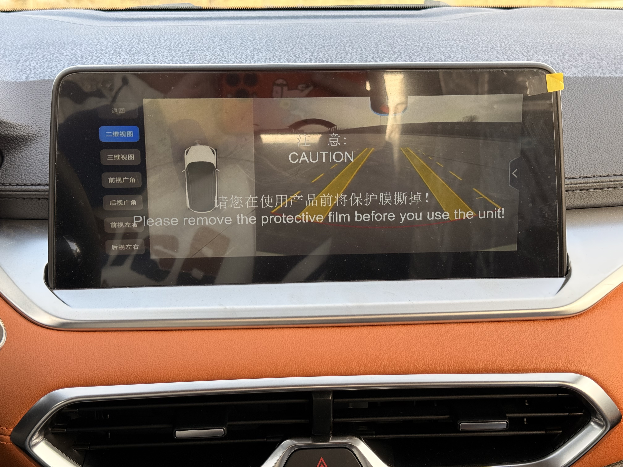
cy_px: 234
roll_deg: +0.2
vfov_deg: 30.3
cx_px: 312
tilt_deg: -17.5
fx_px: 864
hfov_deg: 39.7
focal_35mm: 48
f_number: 1.78
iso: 64
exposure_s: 1/292
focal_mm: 6.76
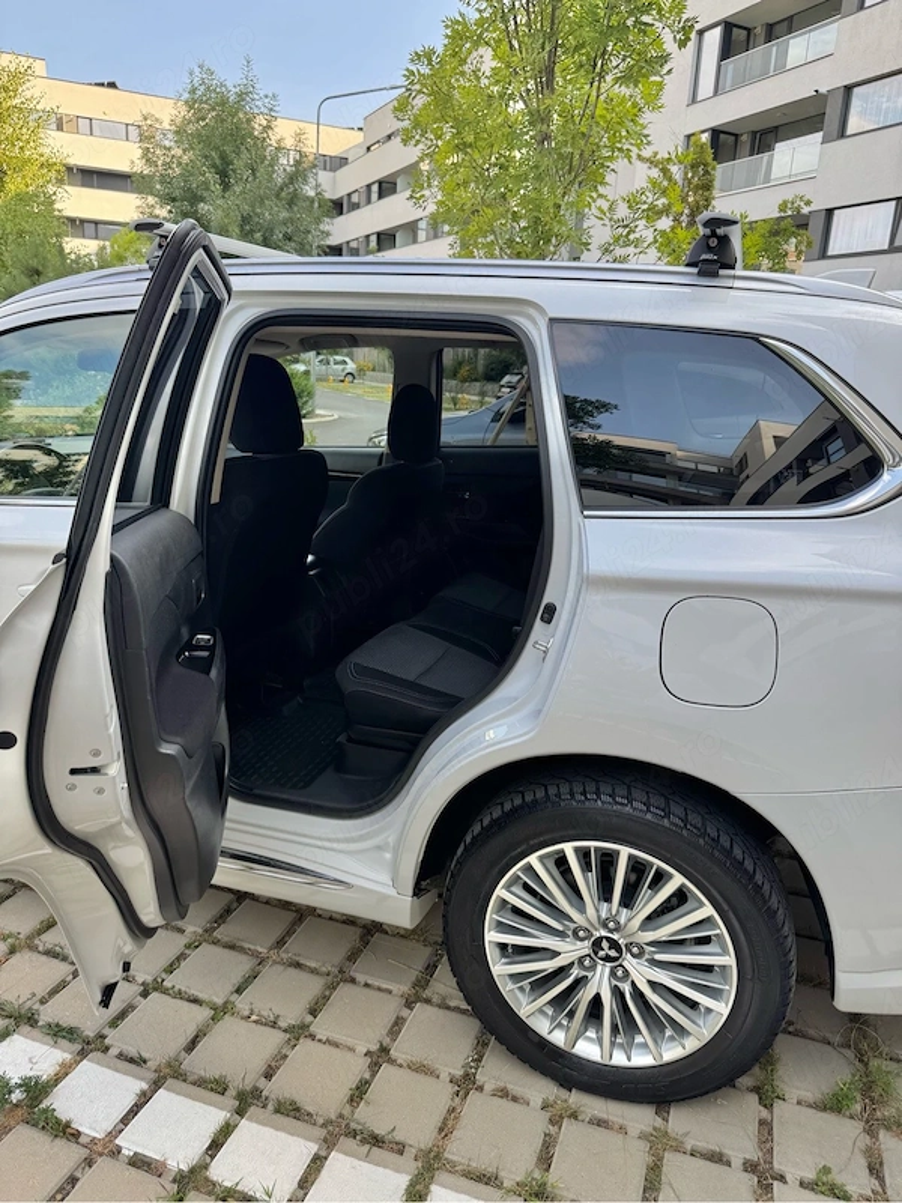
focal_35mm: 24
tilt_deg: -13.7
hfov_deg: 56.8
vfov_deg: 71.6
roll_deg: -3.2
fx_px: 834
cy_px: 602
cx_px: 451
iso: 80
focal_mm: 6.76
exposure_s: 1/467
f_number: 1.78
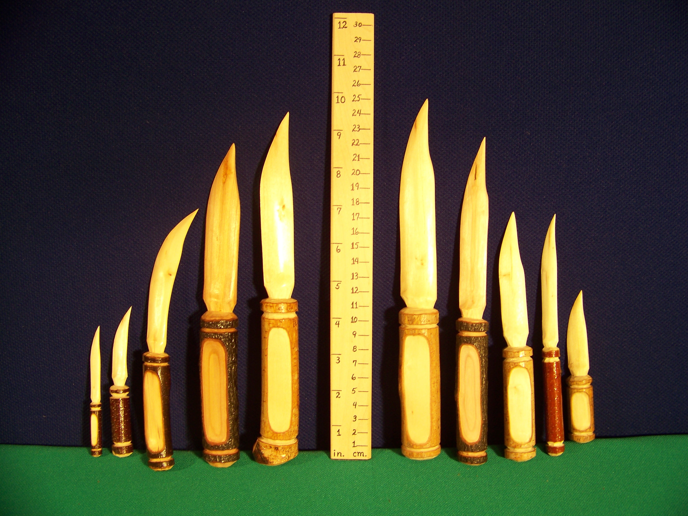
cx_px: 344
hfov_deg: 51.4
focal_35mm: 36
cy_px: 258
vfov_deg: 39.7
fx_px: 716
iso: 64
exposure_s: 1/30
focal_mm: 5.85
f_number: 2.8
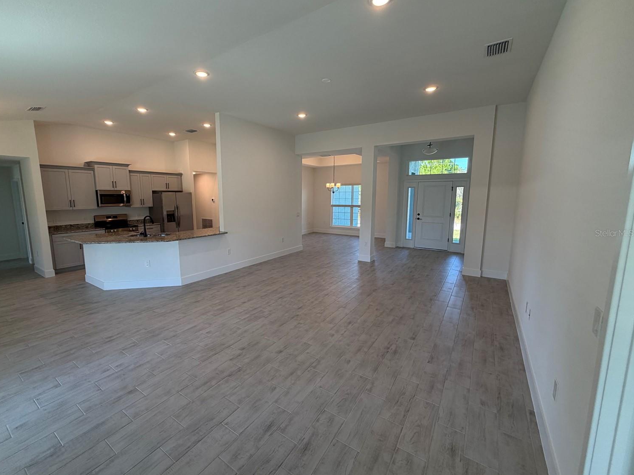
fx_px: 275
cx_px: 296
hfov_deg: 98.0
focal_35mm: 15
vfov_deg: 81.7
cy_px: 233
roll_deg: +0.7
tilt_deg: -8.9
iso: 125
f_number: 2.2
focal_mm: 2.22
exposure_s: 1/120
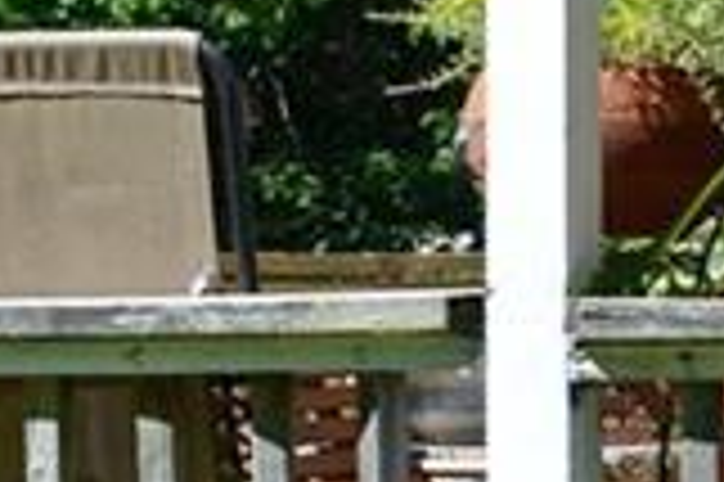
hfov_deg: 6.6
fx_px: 6128
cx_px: -625
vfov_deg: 4.5
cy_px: -122
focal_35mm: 305
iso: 100
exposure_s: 1/200
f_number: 7.1
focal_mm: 32
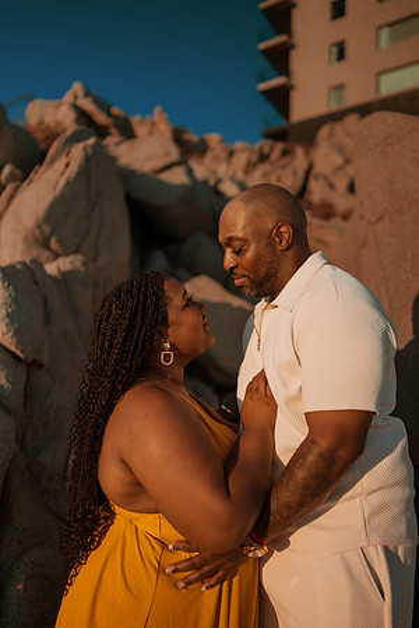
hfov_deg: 37.9
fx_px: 611
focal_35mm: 35
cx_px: 210
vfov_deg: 54.4
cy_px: 314
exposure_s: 1/8000
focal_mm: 35
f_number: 1.8
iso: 100
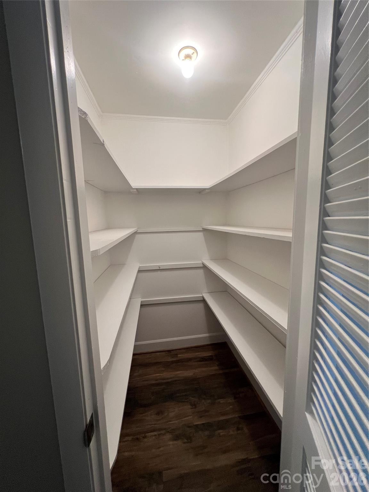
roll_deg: +1.5
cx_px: 184
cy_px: 246
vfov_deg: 106.2
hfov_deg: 89.9
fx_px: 185
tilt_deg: -7.2
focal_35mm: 13
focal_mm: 1.57
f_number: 1.8
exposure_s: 1/120
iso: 125
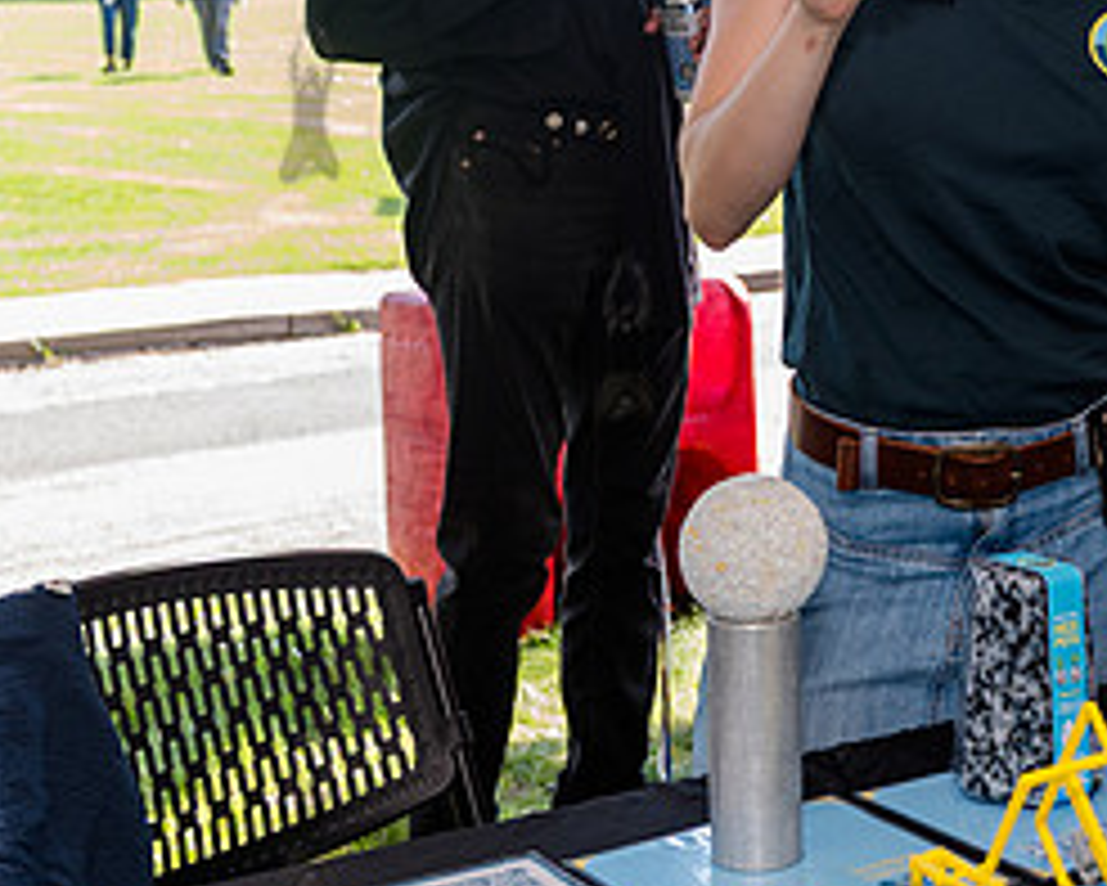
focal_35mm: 71
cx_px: 970
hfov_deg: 26.0
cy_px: 116
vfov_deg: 21.2
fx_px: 2327
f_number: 3.2
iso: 400
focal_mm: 27
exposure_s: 1/400
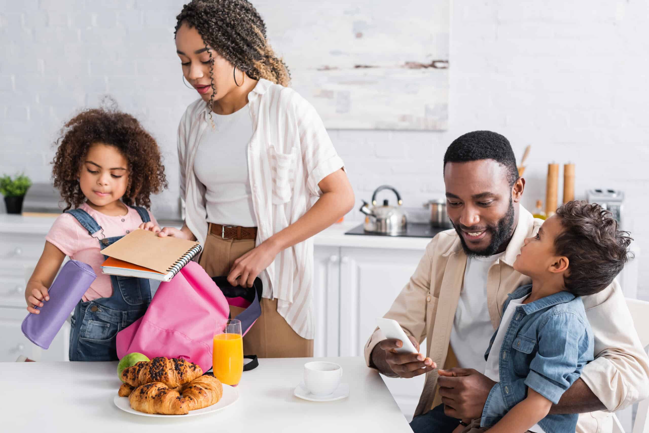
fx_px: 902
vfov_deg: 27.0
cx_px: 324
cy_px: 216
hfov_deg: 39.6
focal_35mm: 50
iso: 100
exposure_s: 1/200
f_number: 4
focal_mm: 50
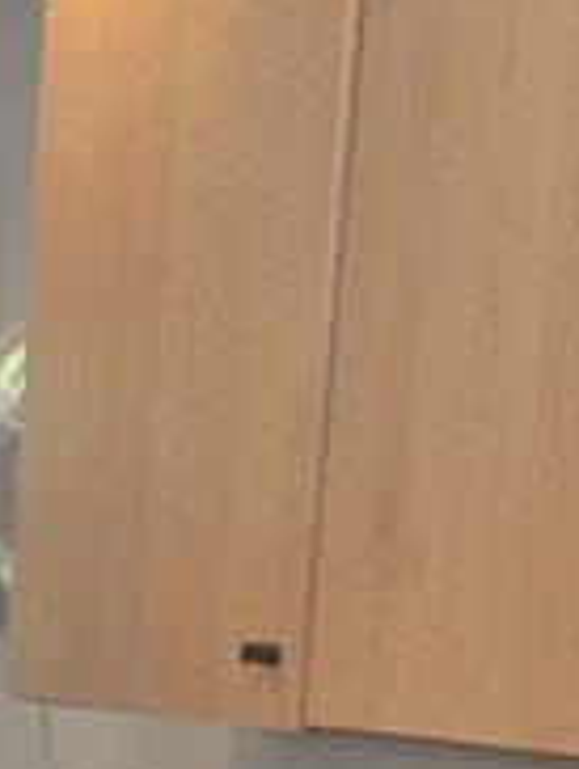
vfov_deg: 19.3
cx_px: -144
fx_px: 2158
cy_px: 862
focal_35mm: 97
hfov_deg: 14.7
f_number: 1.8
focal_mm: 5.4
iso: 100
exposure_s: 1/120
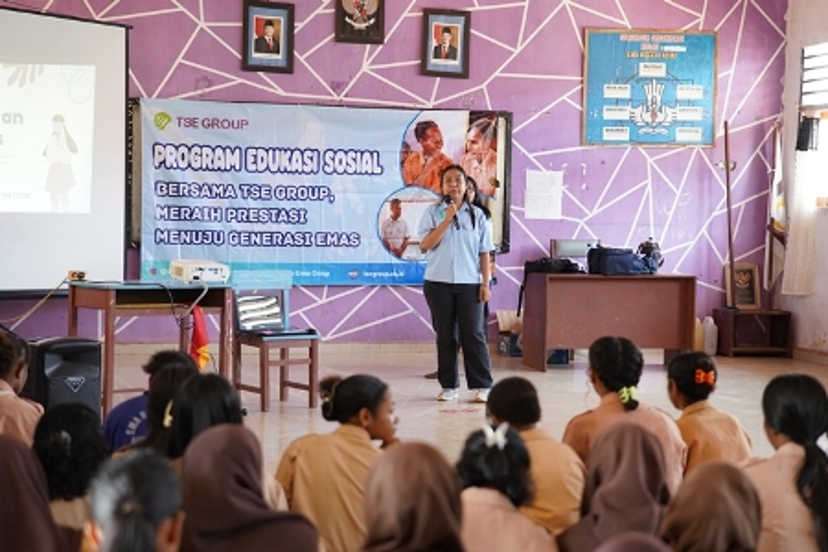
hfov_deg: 28.8
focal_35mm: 70
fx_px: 1610
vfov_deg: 19.5
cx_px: 414
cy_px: 276
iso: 1600
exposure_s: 1/160
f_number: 4
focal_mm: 70
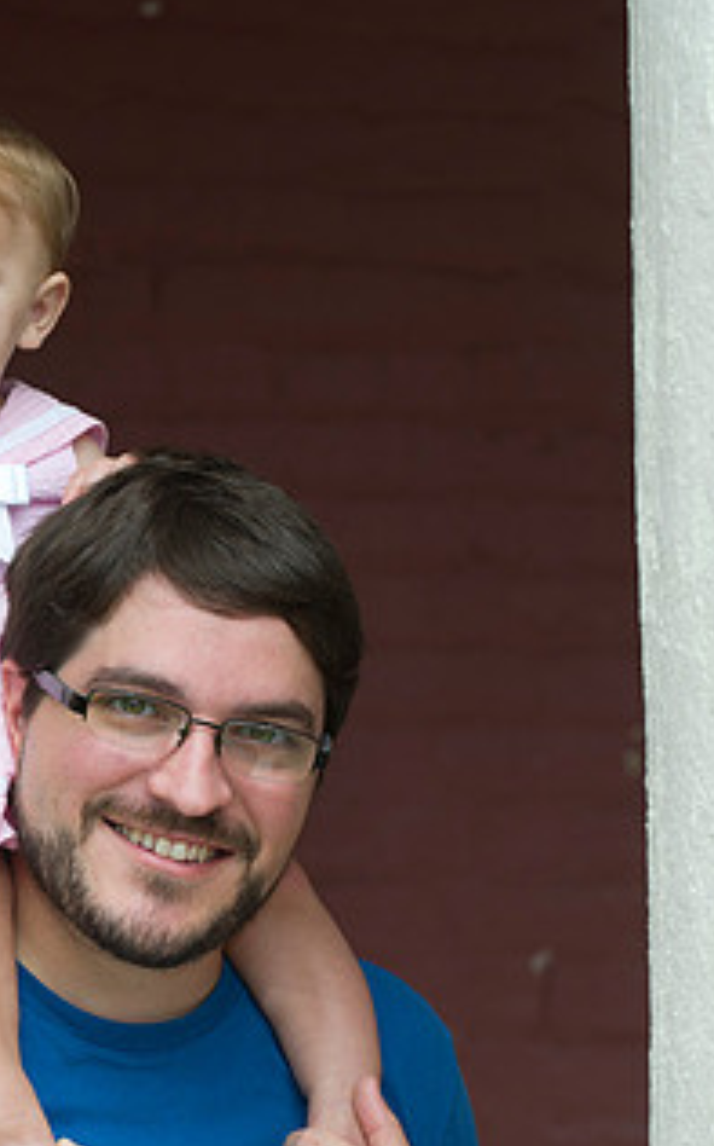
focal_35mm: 217
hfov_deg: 6.0
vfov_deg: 9.7
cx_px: -185
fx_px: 6768
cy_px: 606
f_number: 5
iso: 400
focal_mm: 116
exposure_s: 1/160
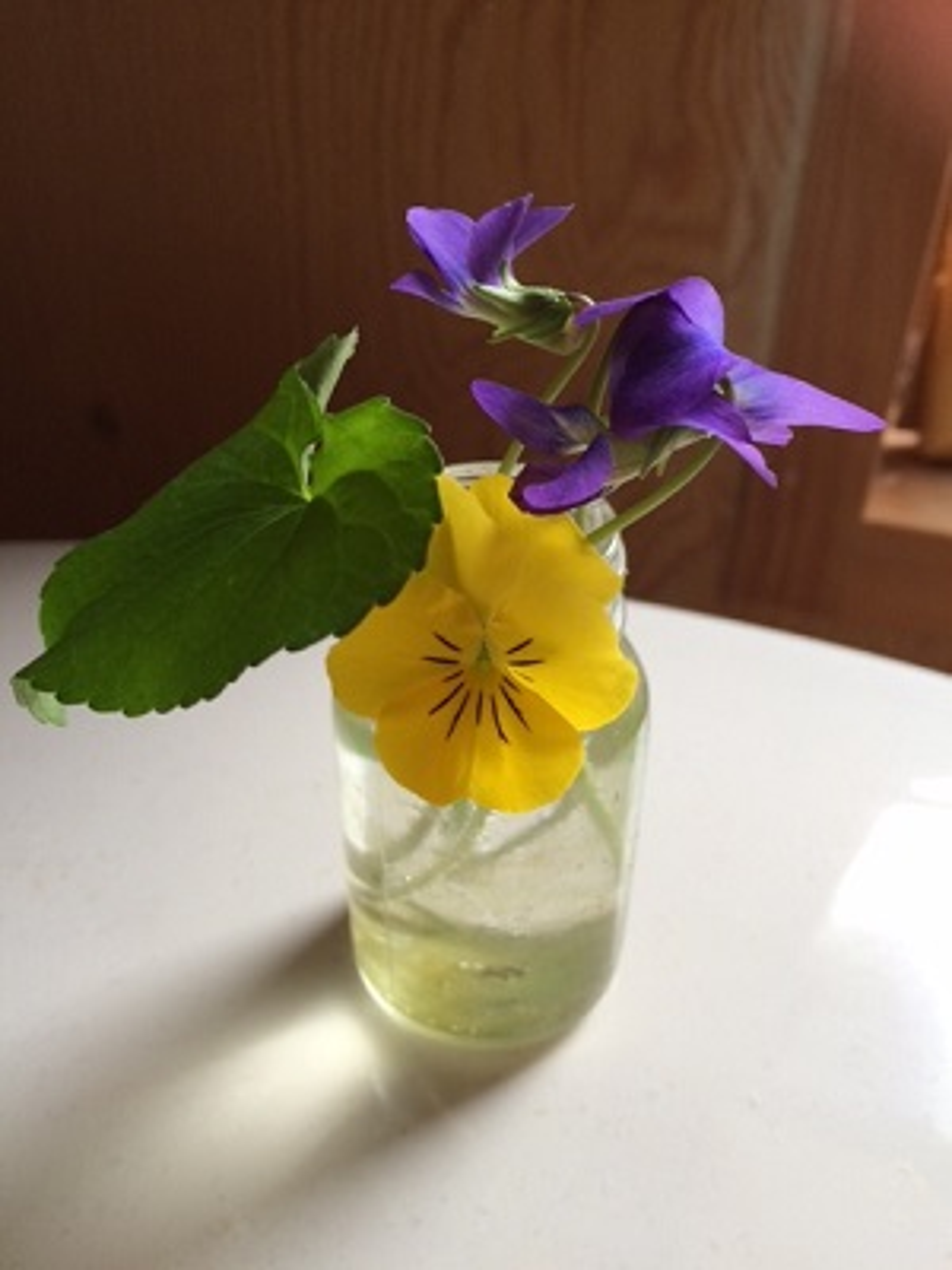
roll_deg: +0.1
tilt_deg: -32.9
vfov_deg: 61.7
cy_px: 635
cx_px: 476
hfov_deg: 48.2
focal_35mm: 29
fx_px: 1063
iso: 32
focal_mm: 4.15
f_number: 2.2
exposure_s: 1/30
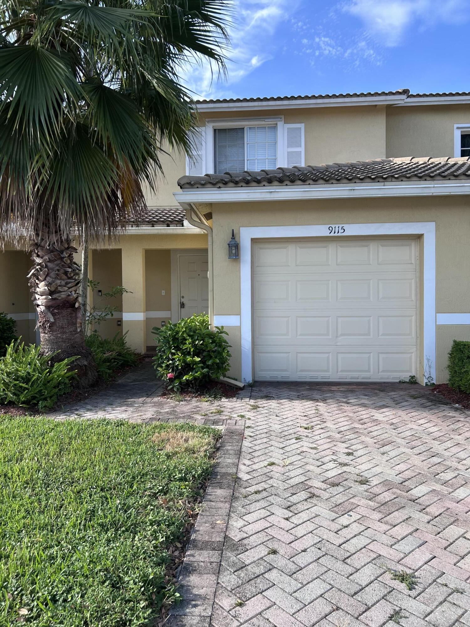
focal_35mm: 26
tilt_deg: +1.5
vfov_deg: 67.3
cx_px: 235
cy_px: 314
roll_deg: -1.2
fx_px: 471
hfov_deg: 53.1
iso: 50
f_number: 1.5
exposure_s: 1/1058
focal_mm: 5.7
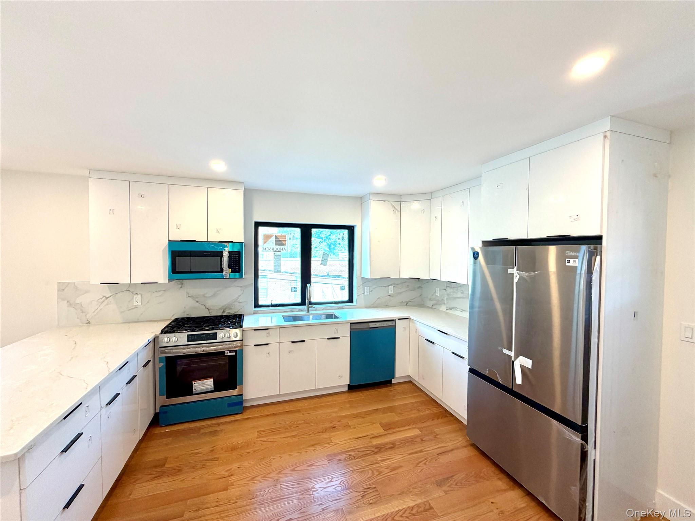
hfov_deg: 102.1
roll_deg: -0.6
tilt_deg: -1.6
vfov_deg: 85.7
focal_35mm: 14
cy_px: 260
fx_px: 281
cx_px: 348
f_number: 2.2
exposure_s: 1/120
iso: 125
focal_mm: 2.22
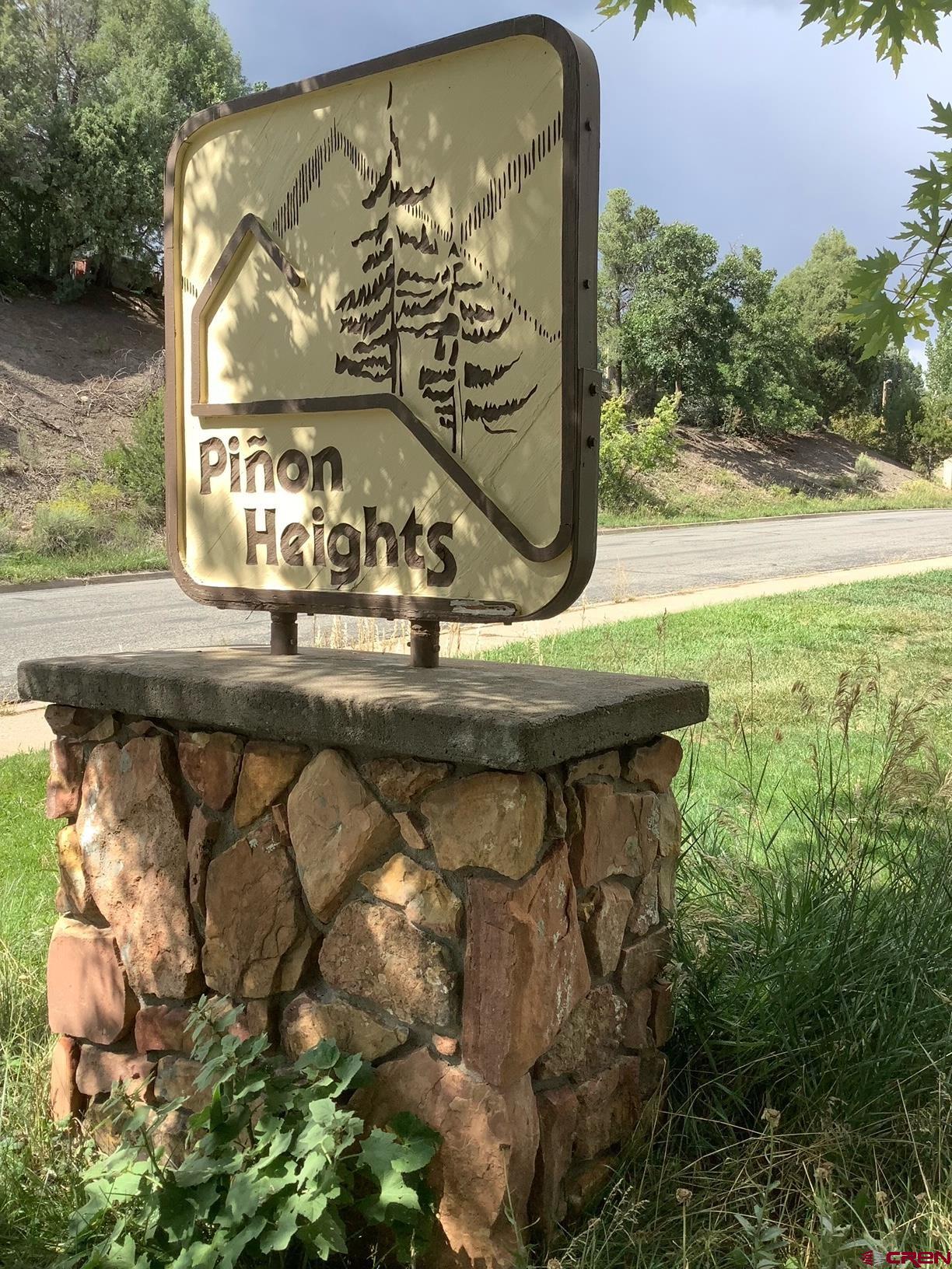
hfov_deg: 45.4
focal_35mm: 31
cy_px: 634
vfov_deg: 58.4
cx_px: 476
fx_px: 1137
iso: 25
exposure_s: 1/550
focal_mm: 3.3
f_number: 2.4
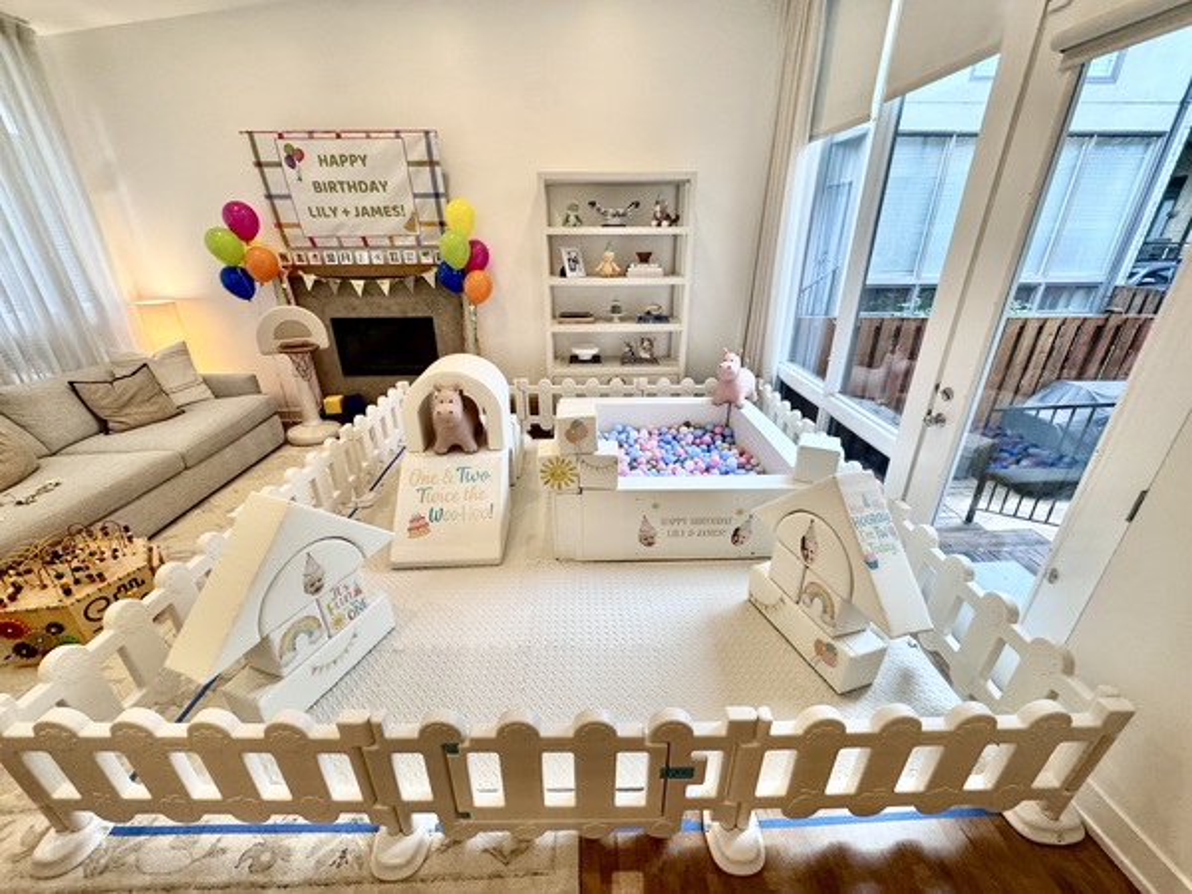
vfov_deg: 85.7
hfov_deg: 102.1
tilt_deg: -22.8
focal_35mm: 14
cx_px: 596
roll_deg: +2.3
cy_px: 447
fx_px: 482
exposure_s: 1/120
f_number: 2.2
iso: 200
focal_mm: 2.22
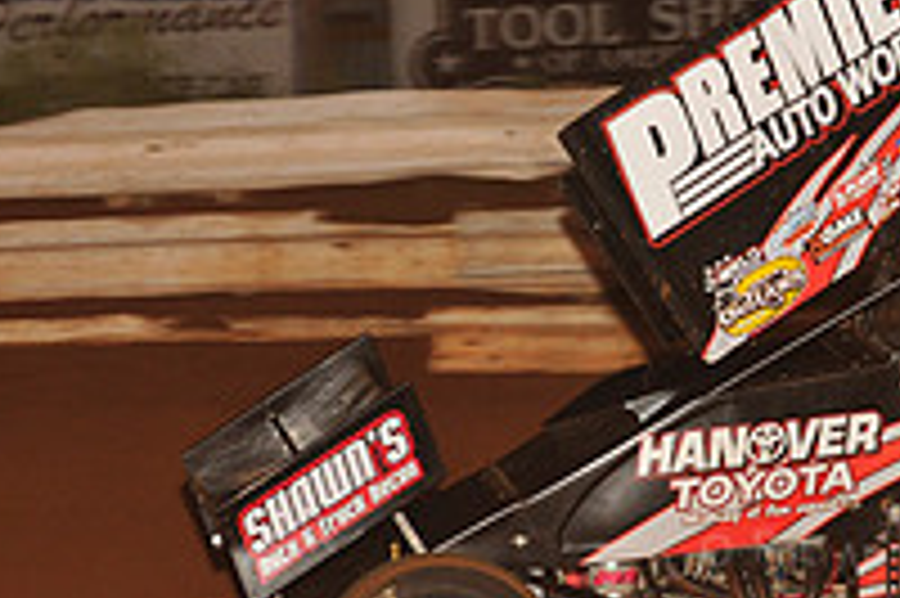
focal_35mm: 362
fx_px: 9042
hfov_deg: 5.7
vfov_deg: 3.8
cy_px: 387
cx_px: 765
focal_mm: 125
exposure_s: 1/320
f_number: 6.3
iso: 800
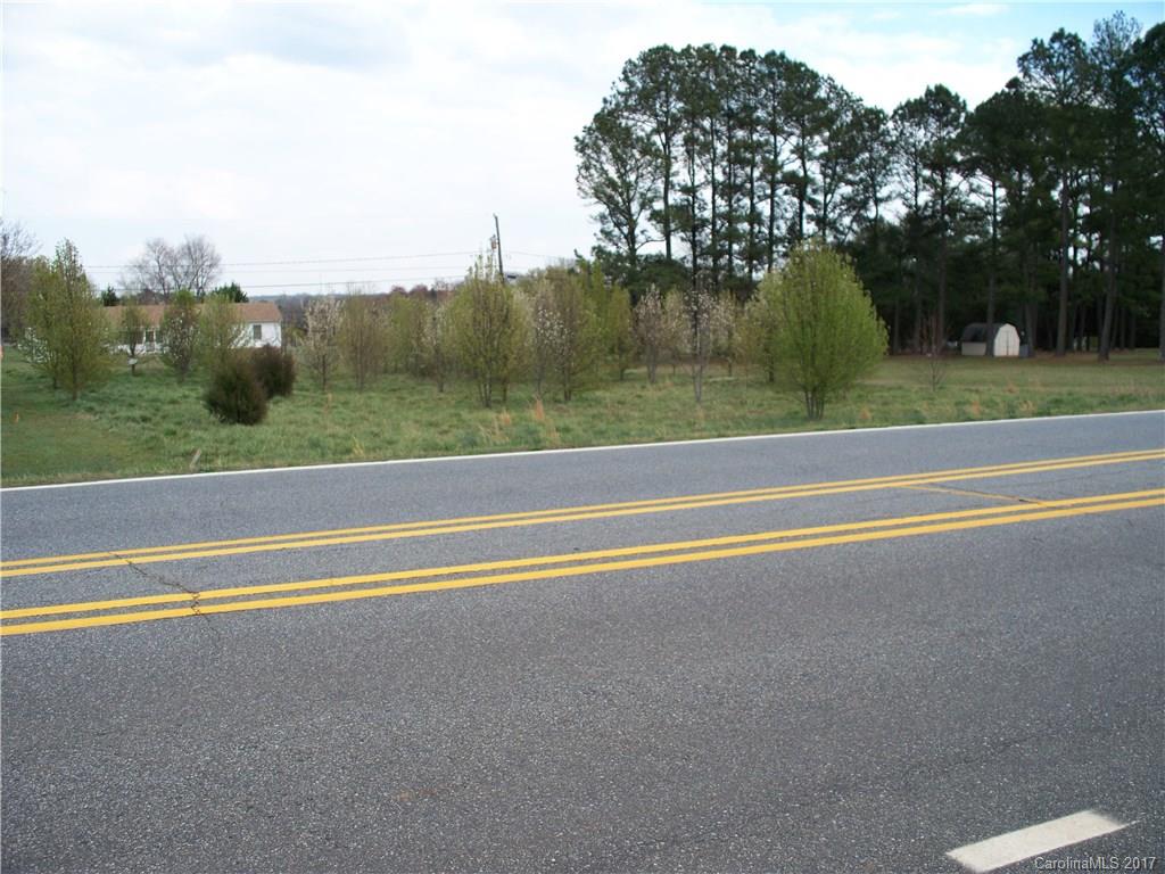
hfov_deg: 51.4
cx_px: 582
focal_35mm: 36
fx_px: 1212
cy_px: 437
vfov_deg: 39.7
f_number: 2.8
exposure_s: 1/500
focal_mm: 7.54
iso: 64
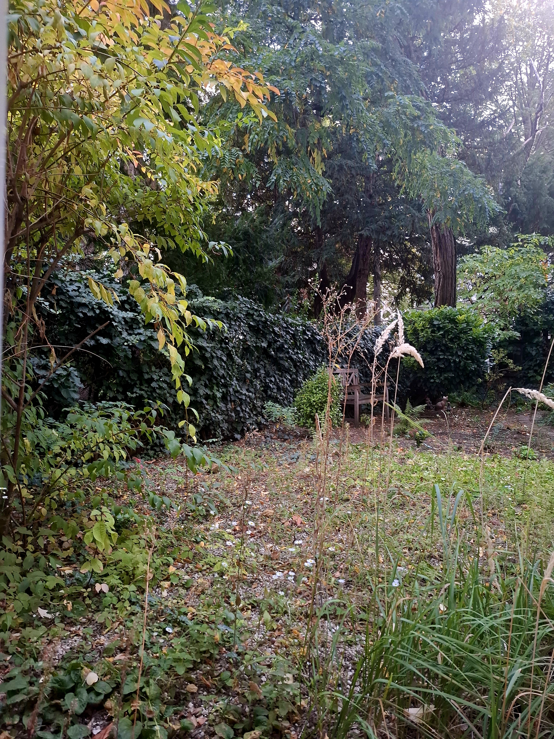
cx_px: 277
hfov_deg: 58.9
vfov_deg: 73.9
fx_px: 491
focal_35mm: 23
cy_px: 370
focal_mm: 5.54
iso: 400
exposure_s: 1/25
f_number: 1.8
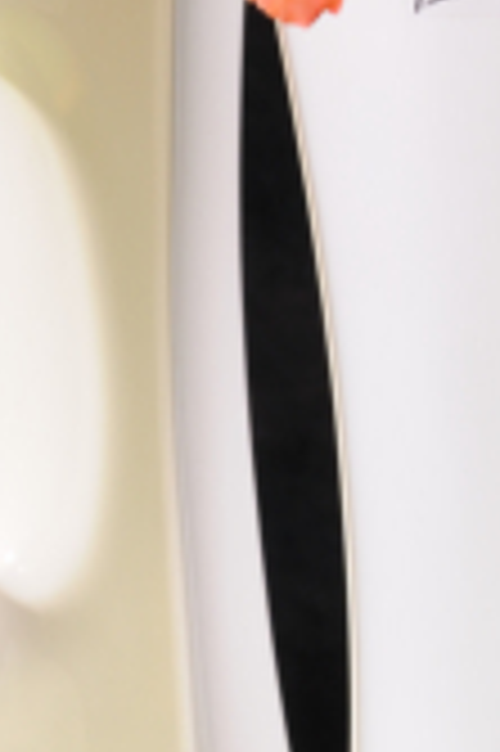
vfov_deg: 4.5
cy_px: 124
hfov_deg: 3.0
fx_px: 9556
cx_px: -50
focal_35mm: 458
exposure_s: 1/200
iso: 200
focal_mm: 85
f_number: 11
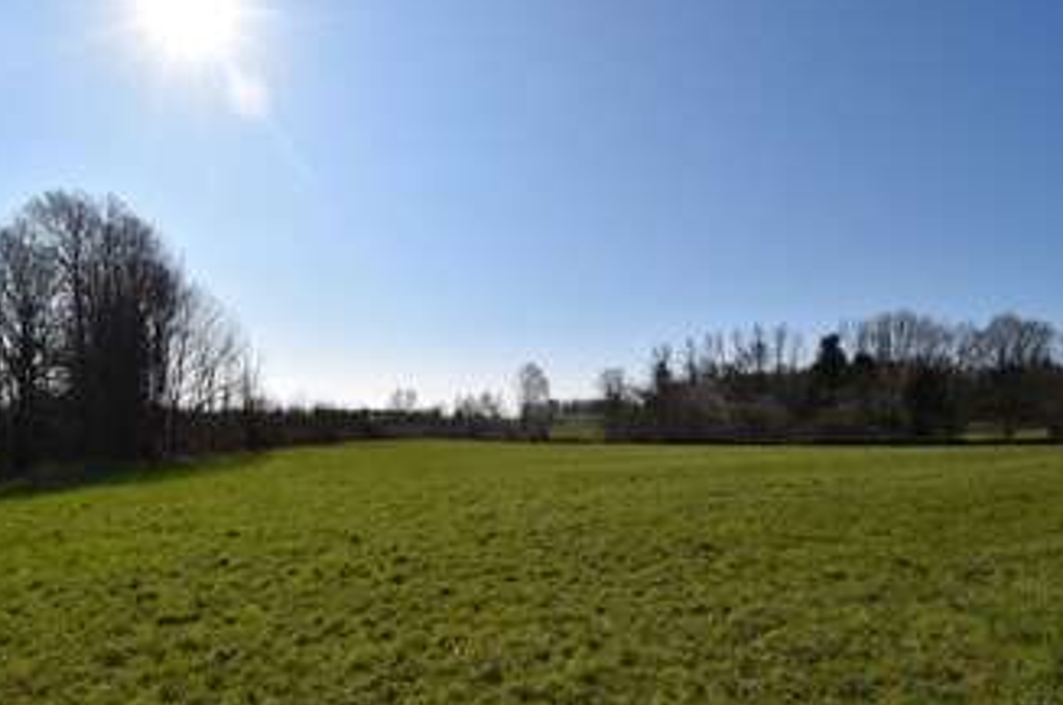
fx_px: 531
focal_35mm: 18
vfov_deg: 66.8
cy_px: 406
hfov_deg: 89.6
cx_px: 462
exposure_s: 1/500
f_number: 11
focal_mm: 10
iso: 200
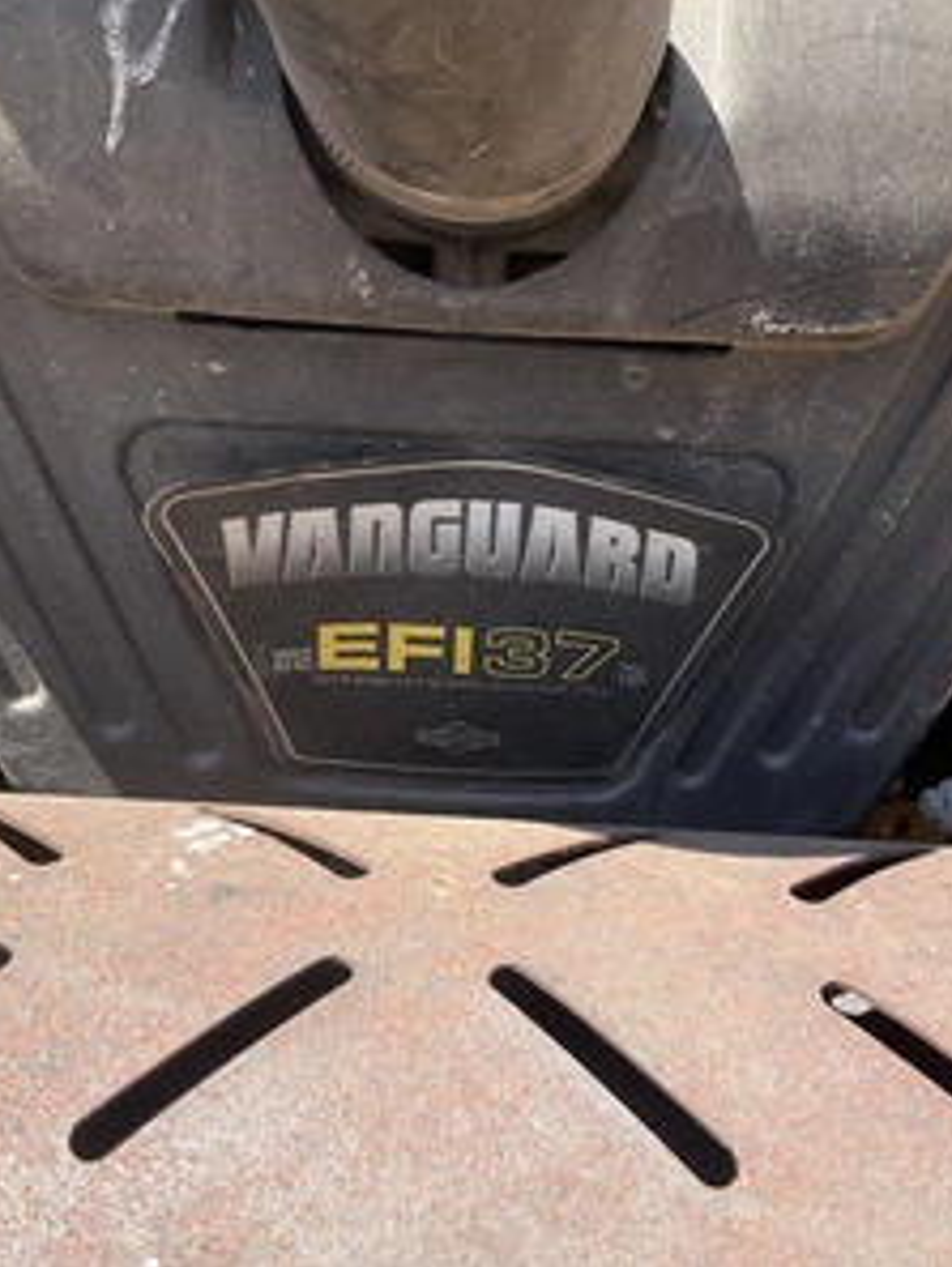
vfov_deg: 47.8
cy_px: 631
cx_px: 534
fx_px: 1429
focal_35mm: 39
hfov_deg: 36.8
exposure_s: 1/545
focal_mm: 3
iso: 25
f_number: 1.8
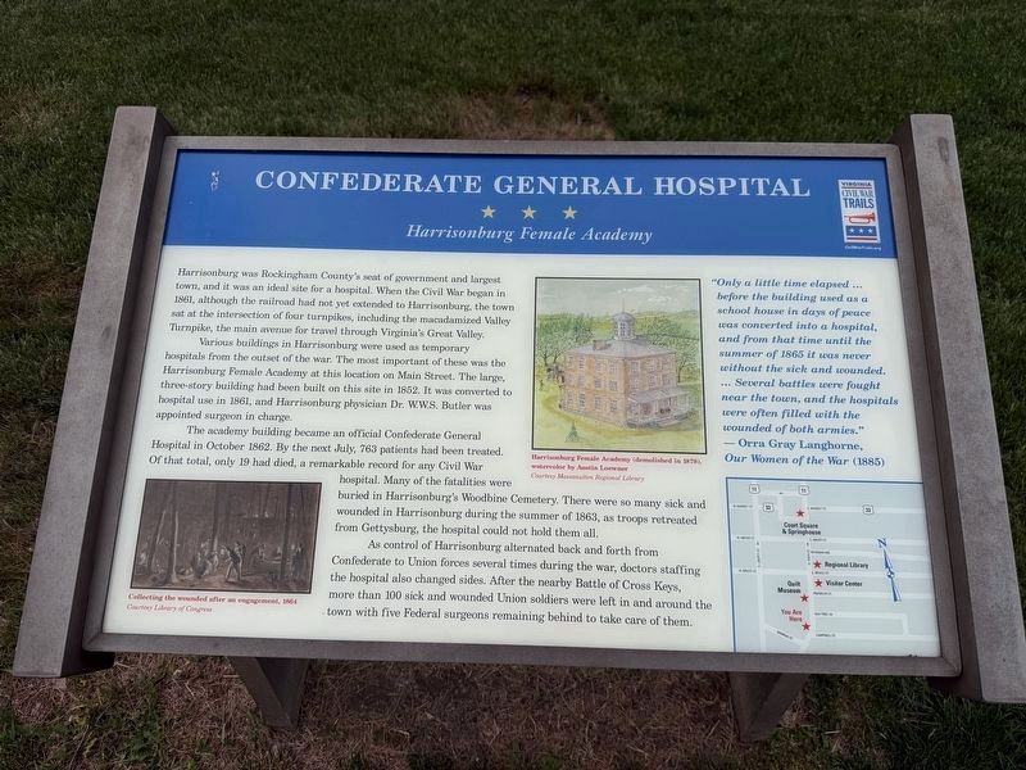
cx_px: 513
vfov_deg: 56.8
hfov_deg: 71.6
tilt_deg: -43.3
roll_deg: +0.9
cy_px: 385
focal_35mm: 24
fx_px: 711
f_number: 1.78
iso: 80
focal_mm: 6.76
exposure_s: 1/6711
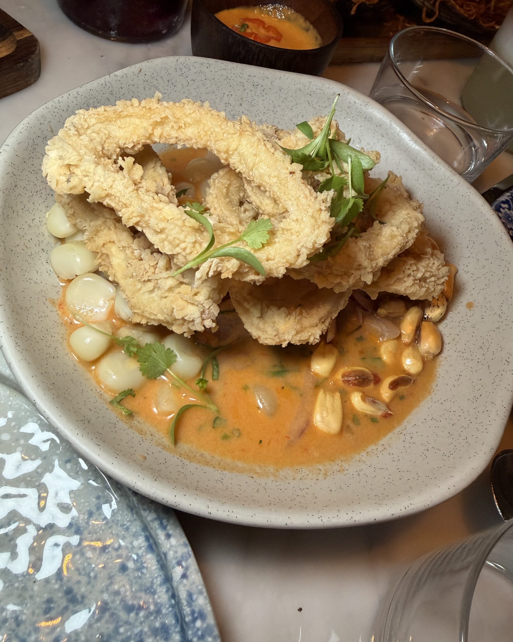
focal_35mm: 26
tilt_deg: -52.4
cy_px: 318
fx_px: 494
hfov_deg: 54.9
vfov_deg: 66.0
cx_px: 261
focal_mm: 2.22
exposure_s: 1/60
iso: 160
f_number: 2.2
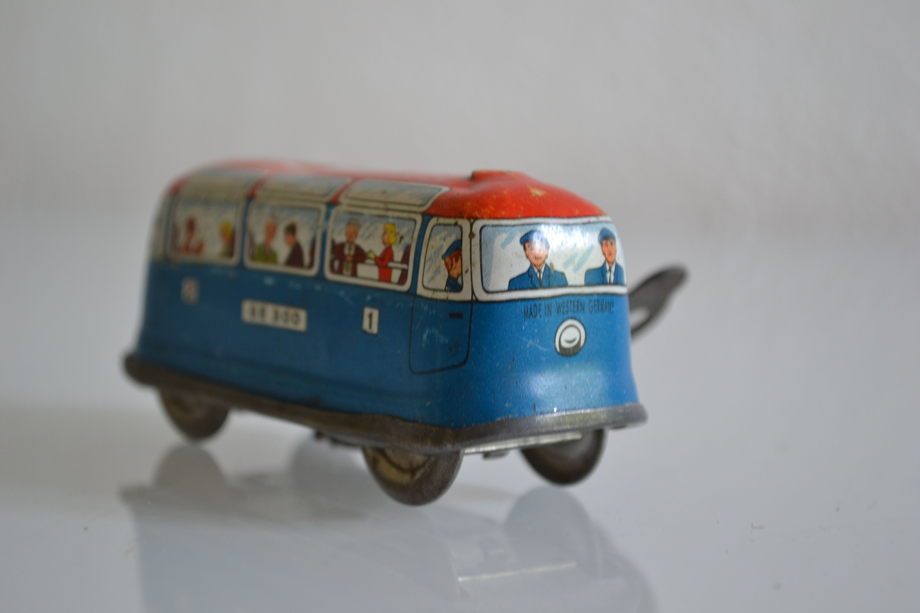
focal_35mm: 82
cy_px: 306
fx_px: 2108
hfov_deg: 24.6
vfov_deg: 16.6
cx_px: 460
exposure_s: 1/25
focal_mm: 55
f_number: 5.6
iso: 400
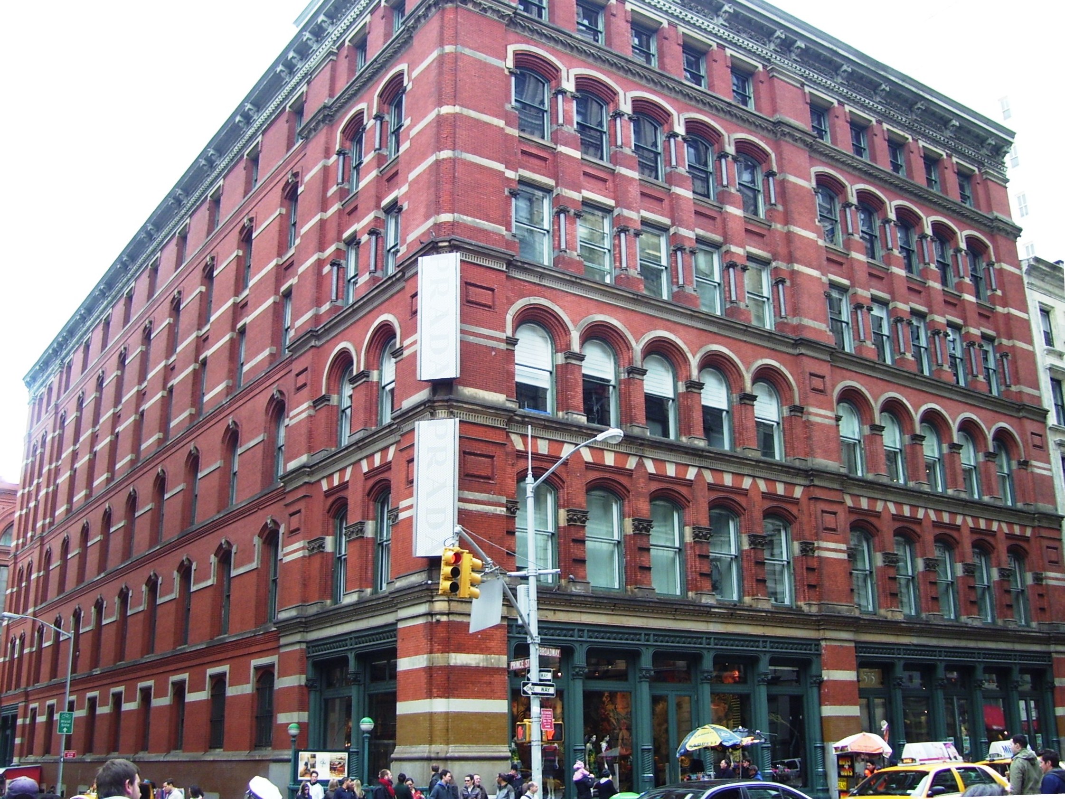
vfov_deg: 39.7
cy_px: 400
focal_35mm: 36
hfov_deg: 51.3
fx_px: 1108
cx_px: 532
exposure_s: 1/125
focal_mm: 6
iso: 80
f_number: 2.7
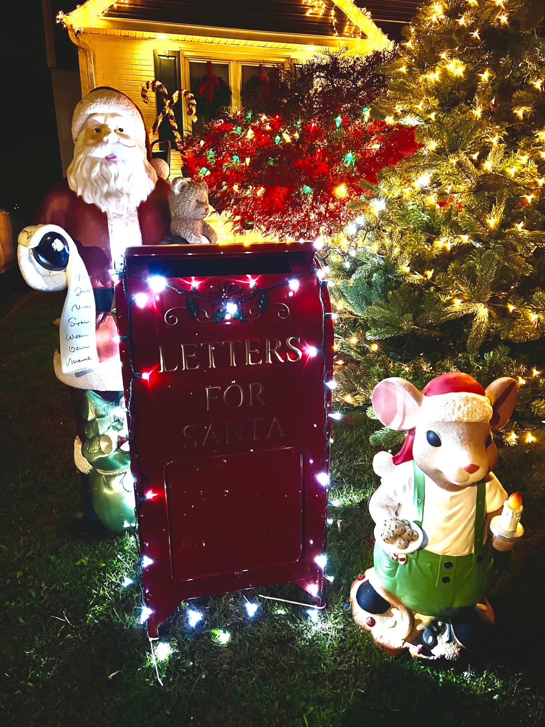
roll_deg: +0.0
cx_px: 272
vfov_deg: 67.3
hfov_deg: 53.1
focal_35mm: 26
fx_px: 546
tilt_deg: -15.2
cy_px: 364
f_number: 1.5
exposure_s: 1/30
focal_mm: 5.7
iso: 640
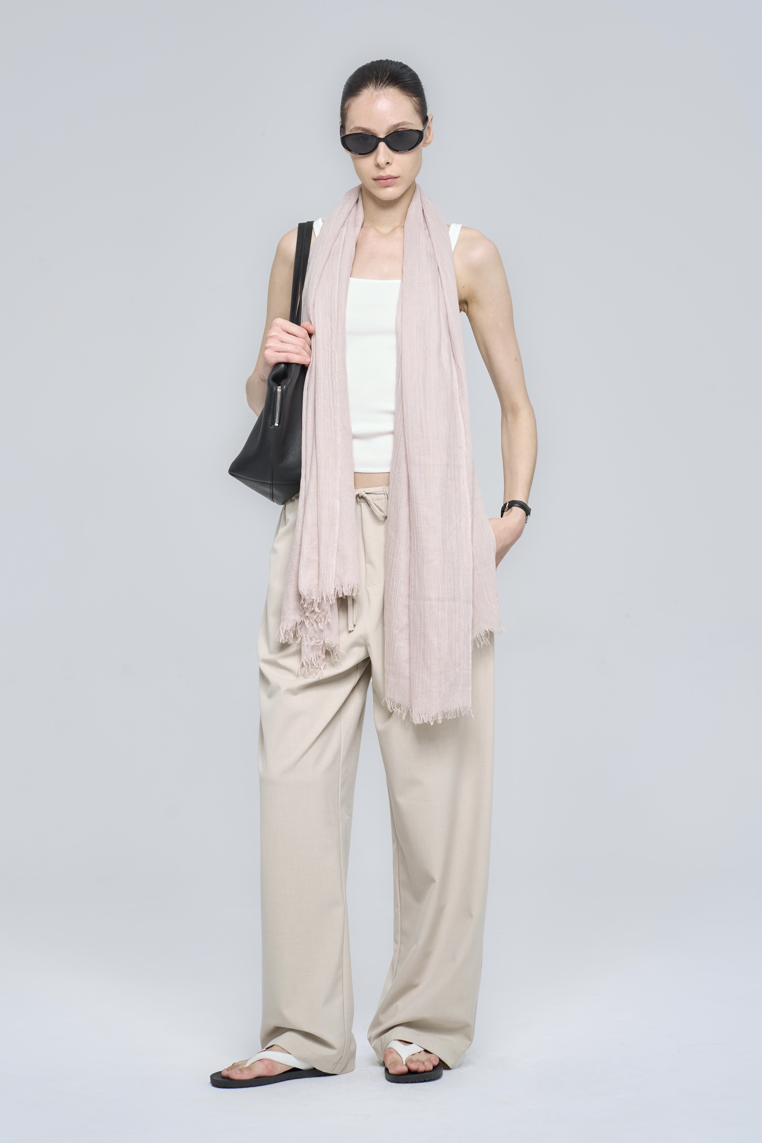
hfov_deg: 16.1
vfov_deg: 23.9
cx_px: 381
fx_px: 2698
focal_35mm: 85
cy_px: 572
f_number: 8
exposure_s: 1/125
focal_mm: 85
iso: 200
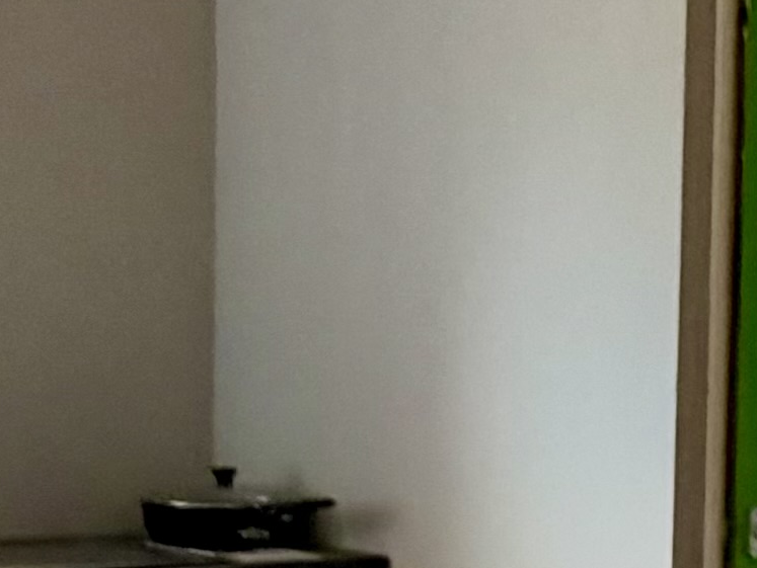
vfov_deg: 13.7
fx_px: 2341
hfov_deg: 17.7
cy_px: 492
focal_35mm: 107
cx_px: 828
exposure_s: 1/50
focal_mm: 2.22
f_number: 2.2
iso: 250
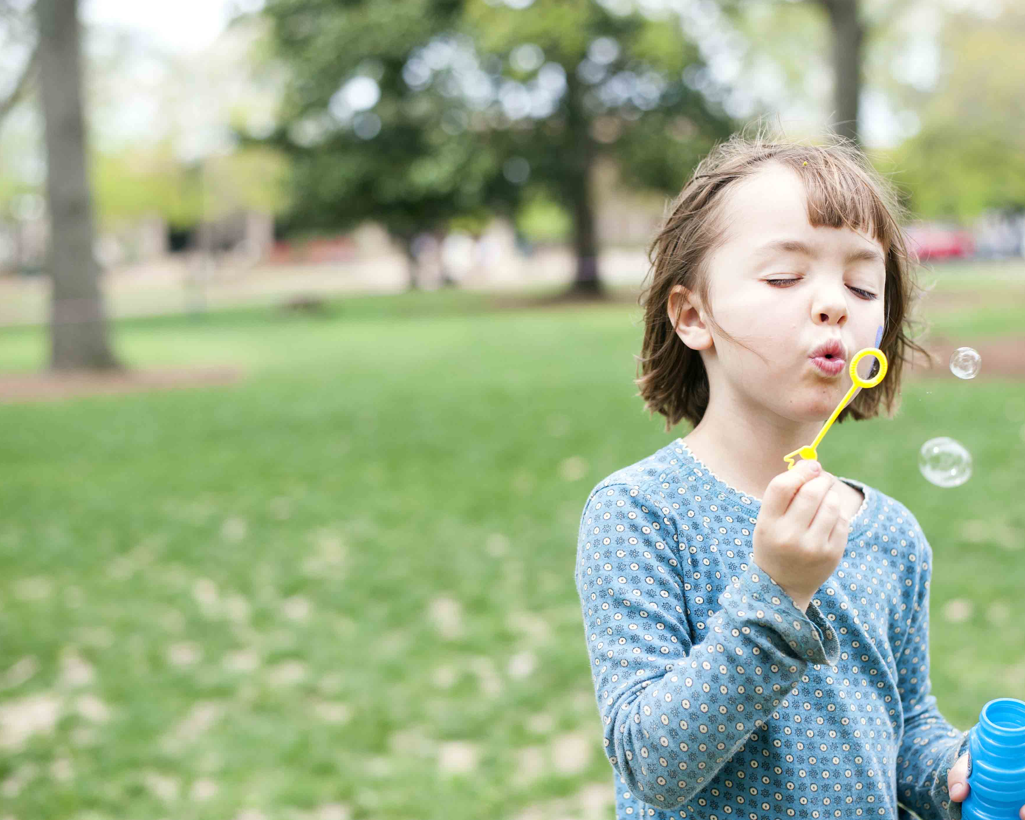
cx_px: 589
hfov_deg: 33.0
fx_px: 1729
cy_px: 414
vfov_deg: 26.7
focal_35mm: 57
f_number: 2.8
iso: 400
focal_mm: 50
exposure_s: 1/1600
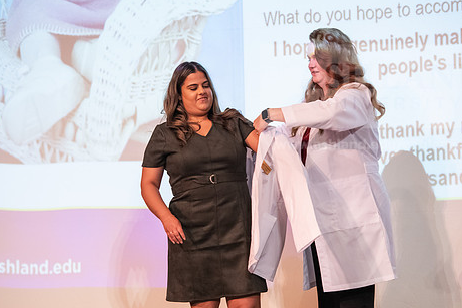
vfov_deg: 8.1
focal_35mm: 170
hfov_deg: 12.1
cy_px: 166
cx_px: 229
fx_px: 2181
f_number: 3.2
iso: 4000
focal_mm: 135
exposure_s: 1/200
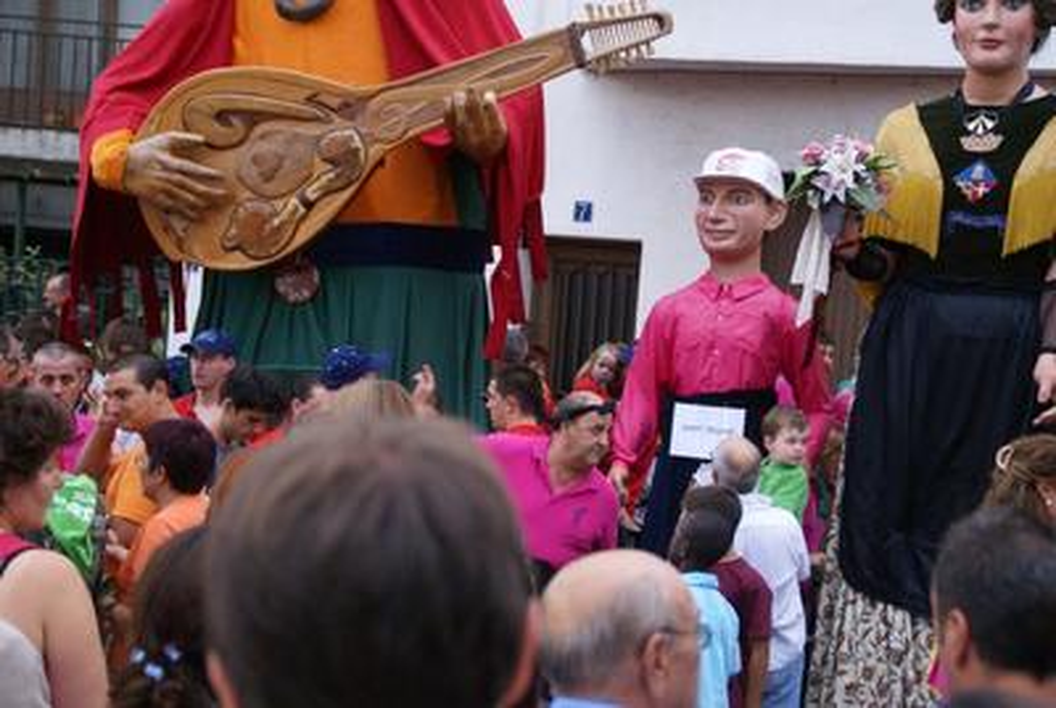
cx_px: 528
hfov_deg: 27.0
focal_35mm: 75
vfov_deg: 18.2
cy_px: 354
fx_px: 2203
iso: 400
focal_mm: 50
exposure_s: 1/160
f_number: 5
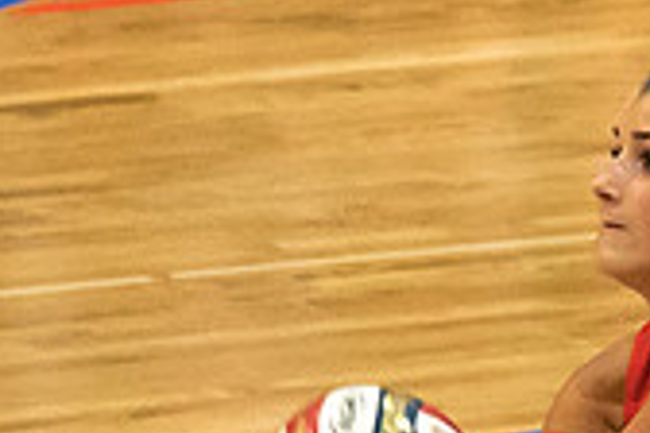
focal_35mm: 929
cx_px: 809
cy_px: 452
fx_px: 16772
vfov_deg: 1.5
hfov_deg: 2.2
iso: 3200
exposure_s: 1/1000
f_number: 2.8
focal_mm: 102
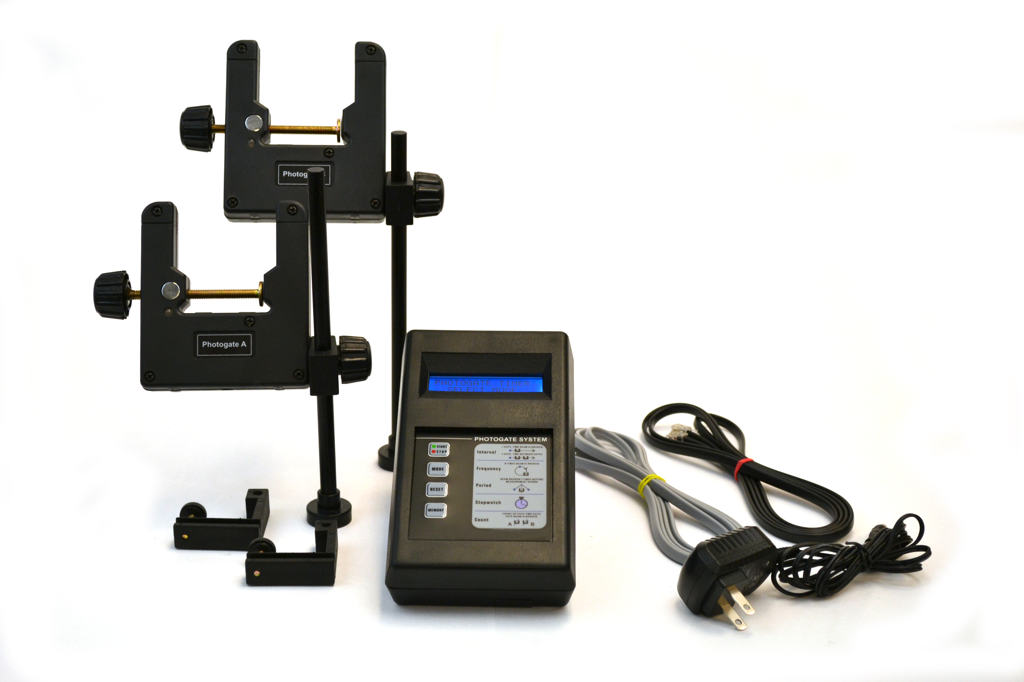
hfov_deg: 30.5
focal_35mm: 66
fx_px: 1877
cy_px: 341
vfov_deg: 20.6
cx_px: 512
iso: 320
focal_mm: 44
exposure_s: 1/125
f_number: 5.6
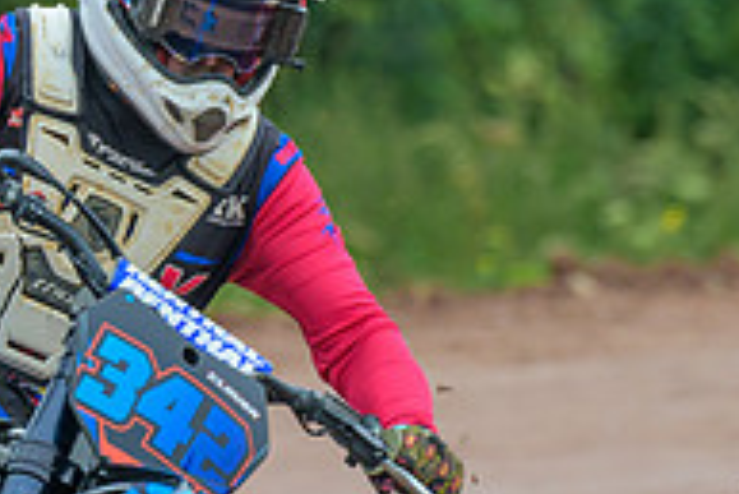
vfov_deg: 1.2
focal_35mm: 1120
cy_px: 595
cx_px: 9
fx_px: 23008
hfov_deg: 1.8
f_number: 4
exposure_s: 1/400
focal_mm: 200
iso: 160
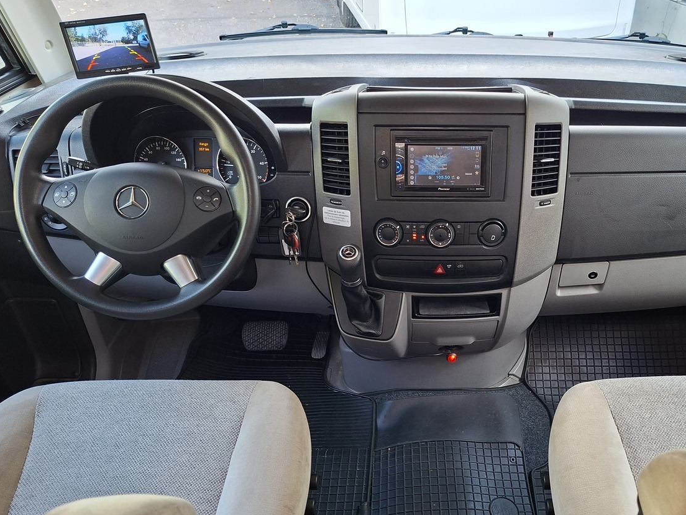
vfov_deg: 46.5
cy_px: 314
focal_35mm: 30
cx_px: 426
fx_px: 595
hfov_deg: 59.3
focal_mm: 5.54
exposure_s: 1/100
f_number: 1.8
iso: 160
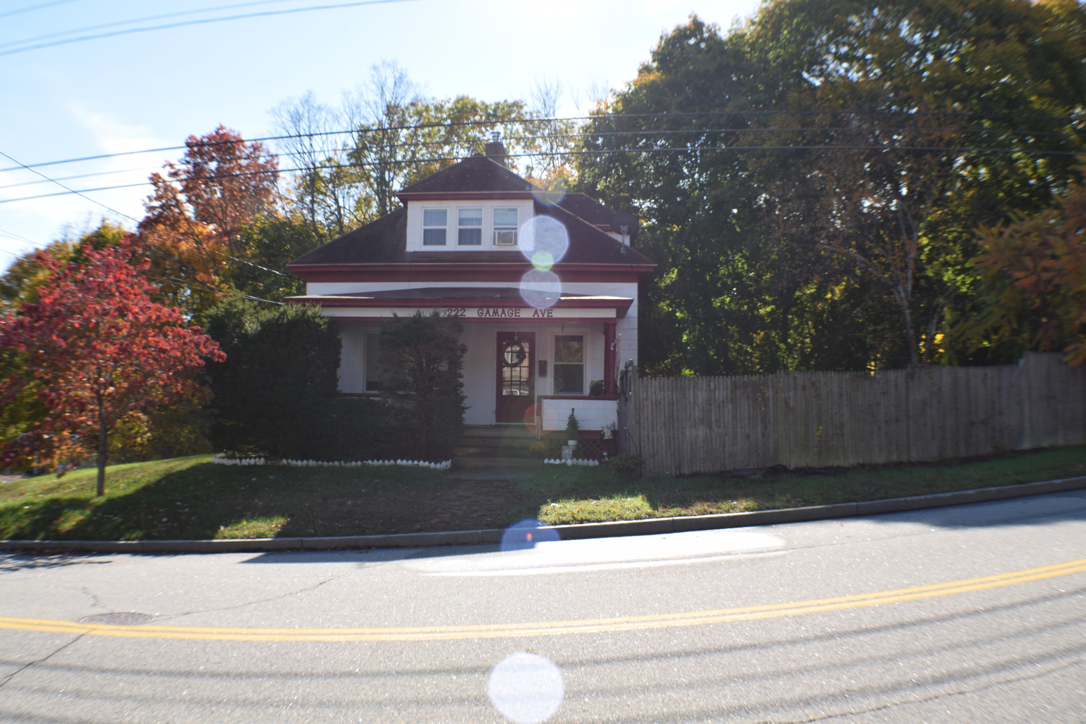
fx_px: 1358
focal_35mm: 45
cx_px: 543
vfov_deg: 29.9
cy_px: 362
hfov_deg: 43.6
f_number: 9
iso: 100
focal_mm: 30
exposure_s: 1/200
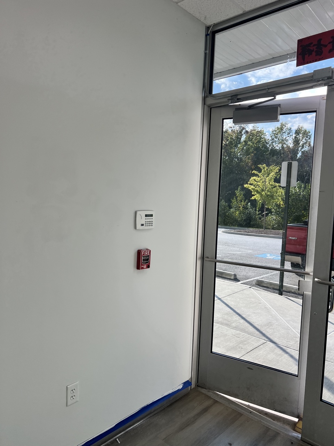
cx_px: 167
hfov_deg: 53.1
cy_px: 223
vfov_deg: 67.3
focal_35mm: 26
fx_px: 334
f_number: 1.5
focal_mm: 5.7
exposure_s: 1/687
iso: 50
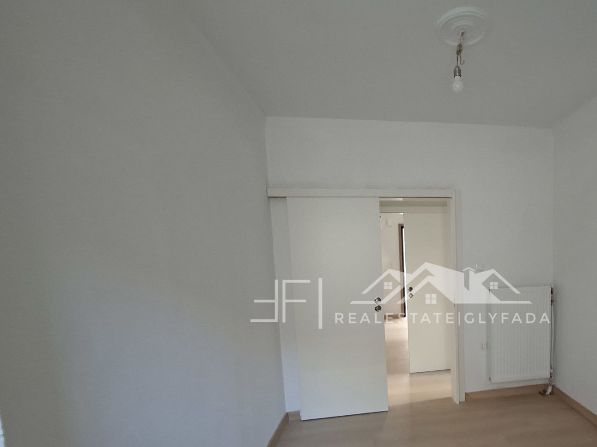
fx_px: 328
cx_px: 423
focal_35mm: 19
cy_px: 292
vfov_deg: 67.1
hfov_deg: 80.2
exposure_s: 1/24
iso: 160
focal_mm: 1.74
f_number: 2.2
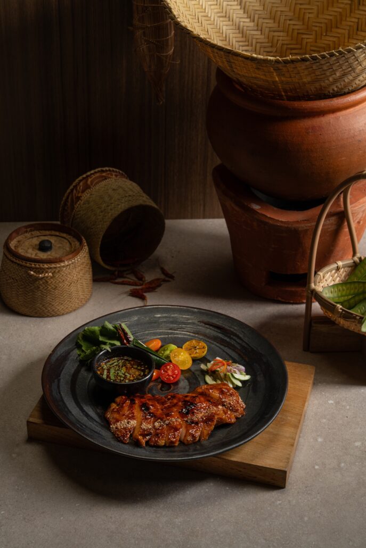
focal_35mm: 70
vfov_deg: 28.8
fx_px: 1067
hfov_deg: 19.5
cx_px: 183
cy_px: 274
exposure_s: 1/125
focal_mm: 70
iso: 200
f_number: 11
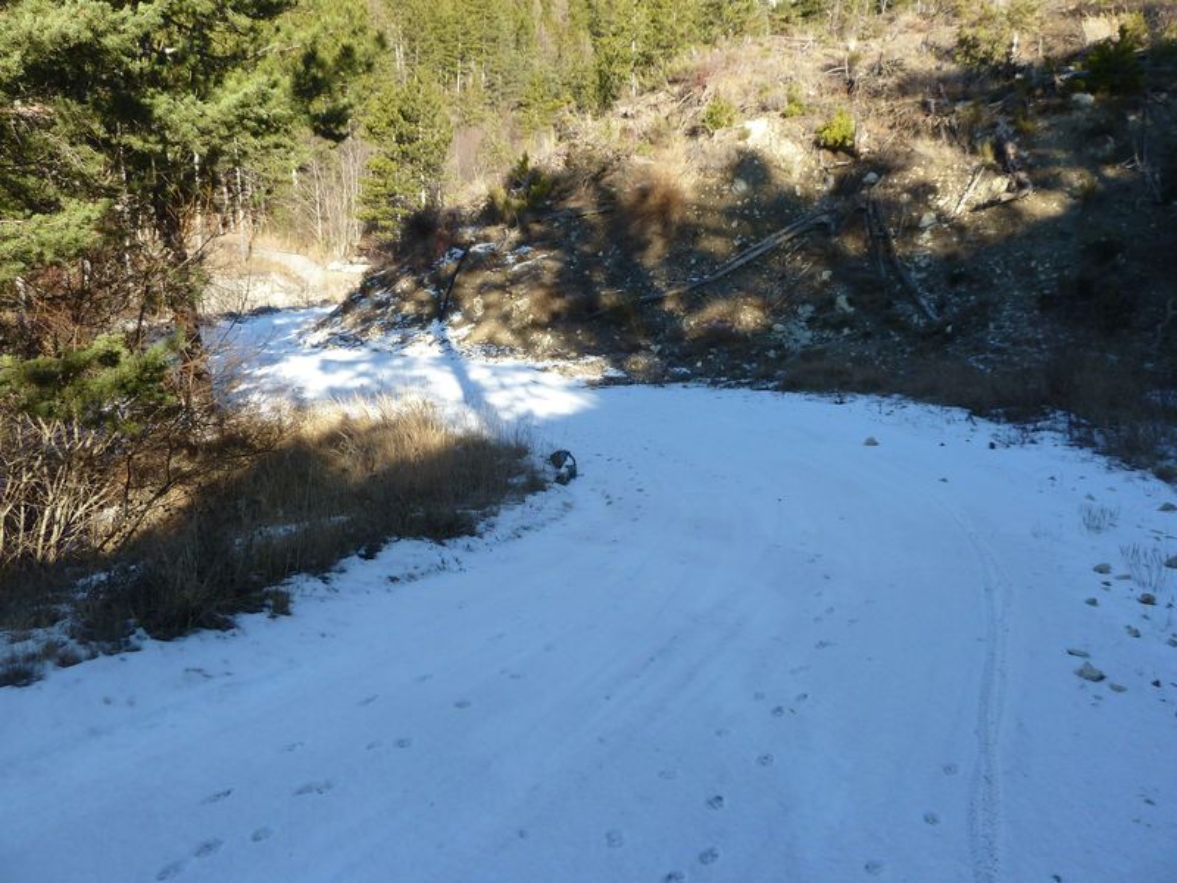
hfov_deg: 69.4
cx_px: 588
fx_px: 850
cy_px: 442
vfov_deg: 54.9
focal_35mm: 25
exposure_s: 1/200
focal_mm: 4.1
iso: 80
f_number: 4
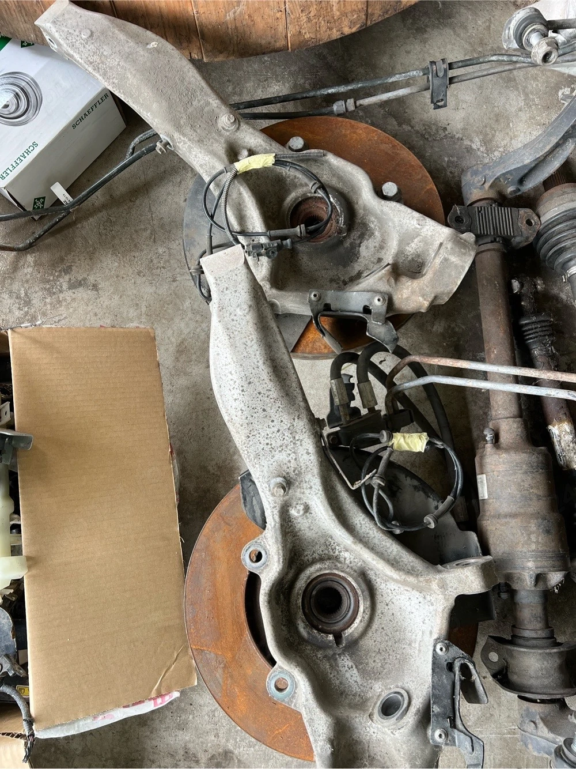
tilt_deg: -78.8
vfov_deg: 67.3
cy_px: 384
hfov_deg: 53.0
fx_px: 577
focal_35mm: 26
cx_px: 288
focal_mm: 5.7
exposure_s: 1/121
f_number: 1.5
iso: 50
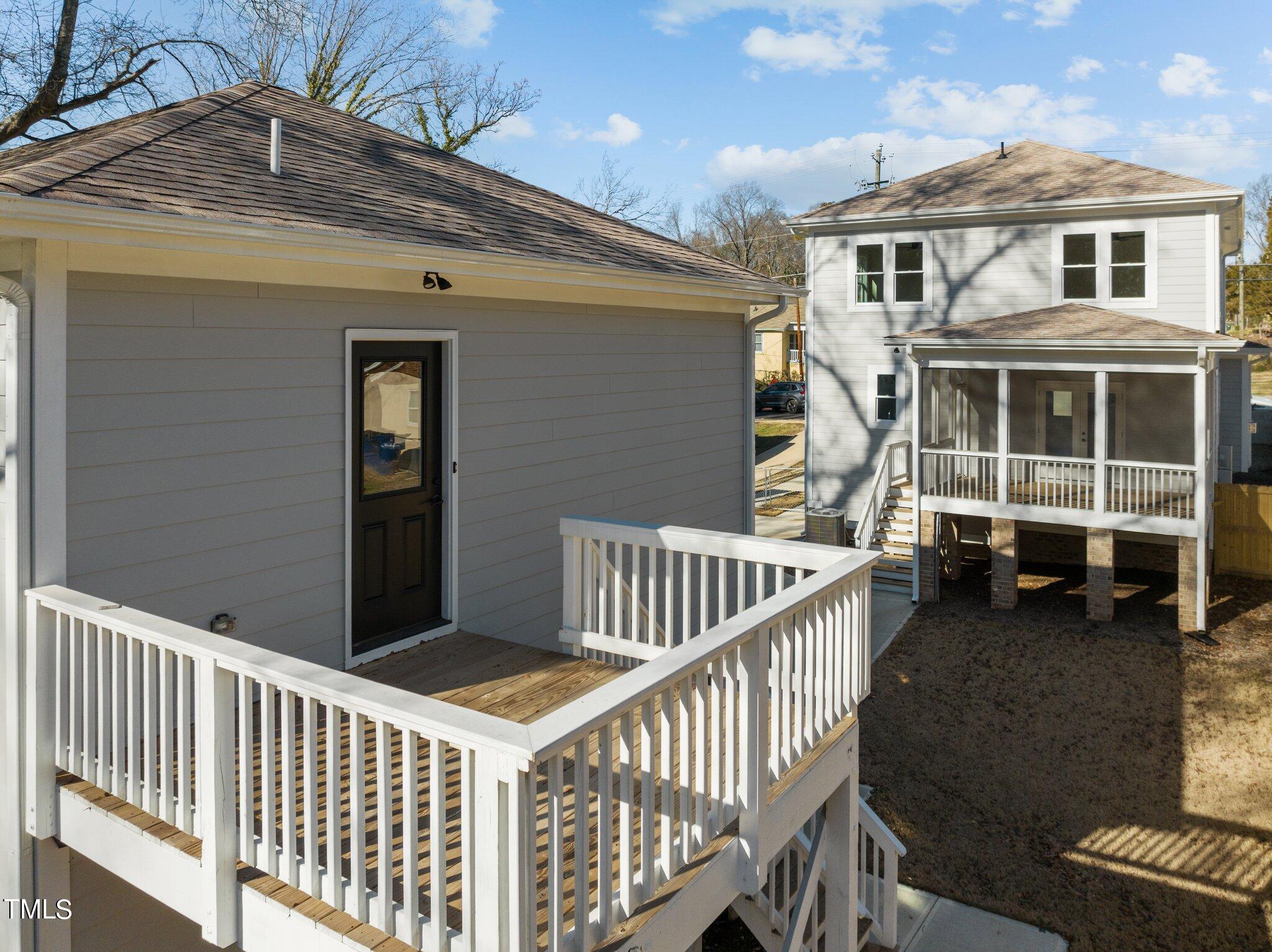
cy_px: 476
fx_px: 881
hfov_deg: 71.6
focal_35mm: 24
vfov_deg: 56.8
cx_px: 636
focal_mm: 12.29
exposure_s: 1/2500
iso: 150
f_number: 2.8
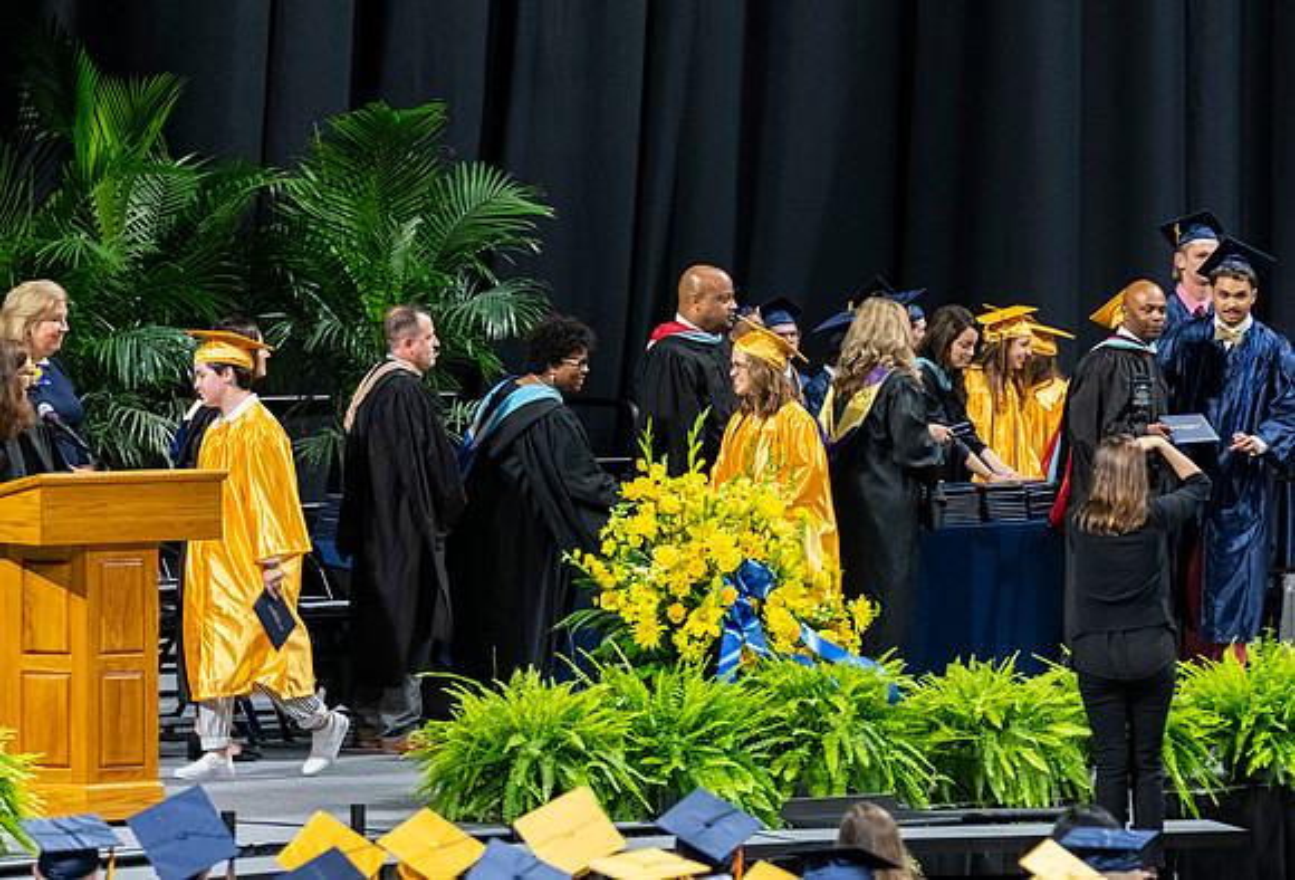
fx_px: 10241
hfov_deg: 7.2
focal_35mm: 283
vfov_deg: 4.9
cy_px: 530
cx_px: 756
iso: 2000
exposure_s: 1/200
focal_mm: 190
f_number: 4
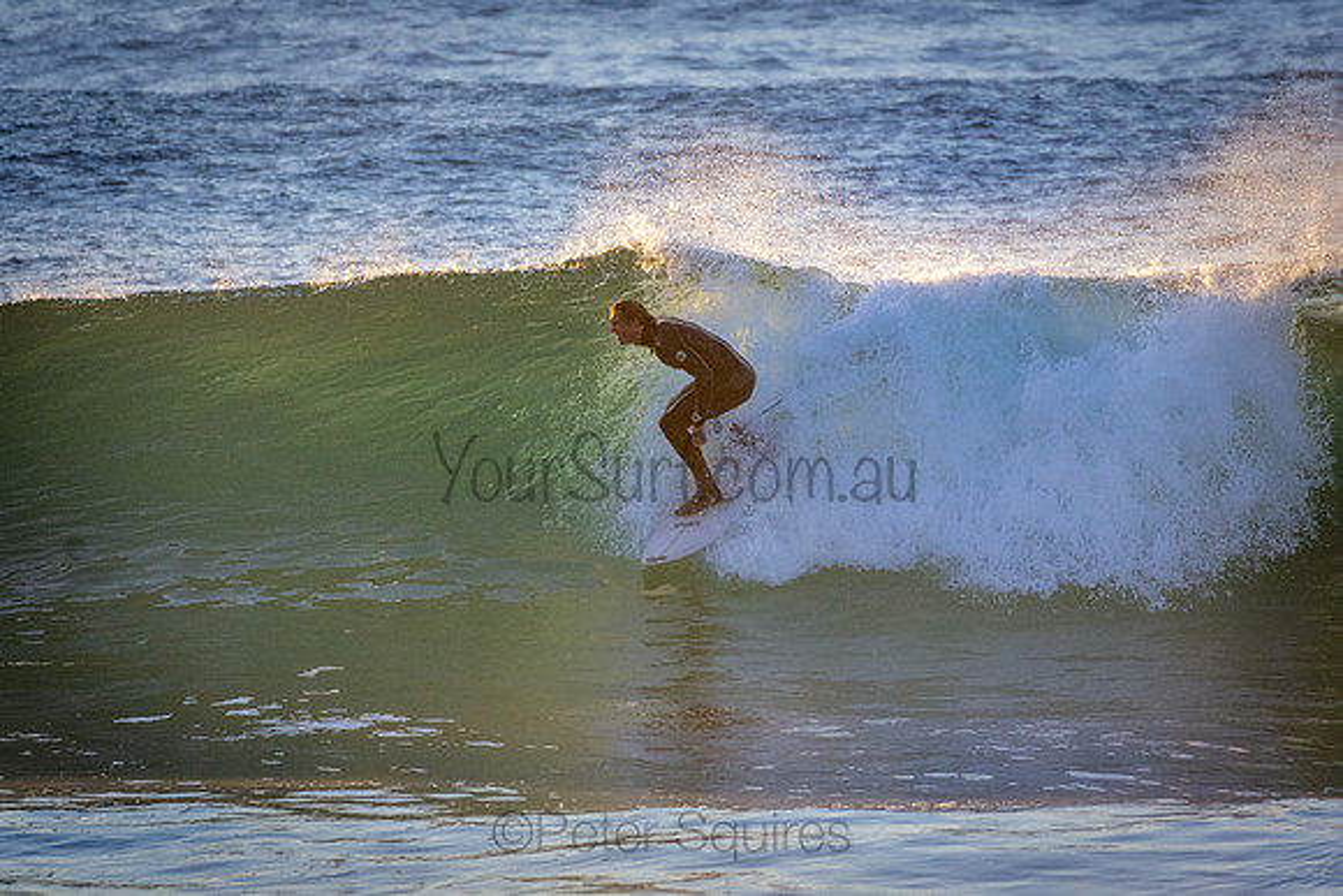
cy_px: 448
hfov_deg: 2.7
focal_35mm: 750
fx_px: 27984
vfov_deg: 1.8
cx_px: 672
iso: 1100
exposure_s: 1/2000
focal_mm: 500
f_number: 5.6
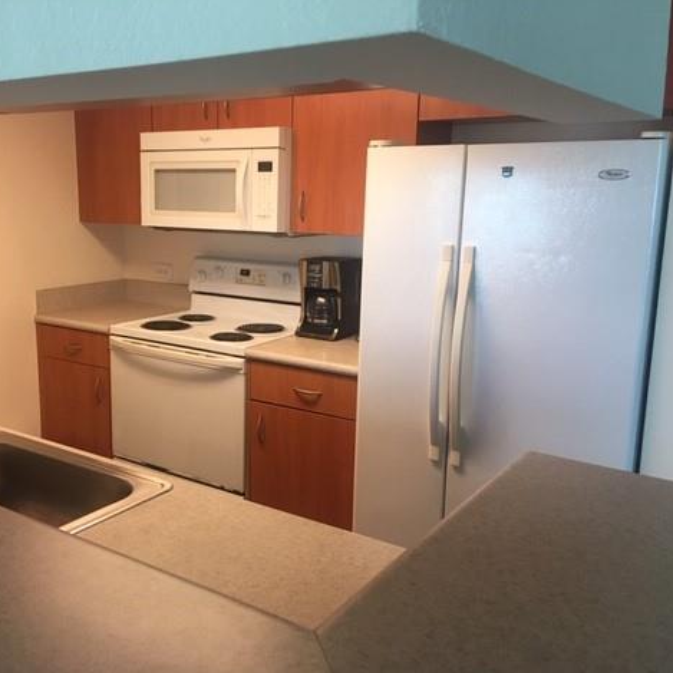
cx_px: 243
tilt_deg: -10.3
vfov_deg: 47.2
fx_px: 770
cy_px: 340
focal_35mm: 35
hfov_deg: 46.7
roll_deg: -0.1
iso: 40
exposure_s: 1/30
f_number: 2.2
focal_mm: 4.15
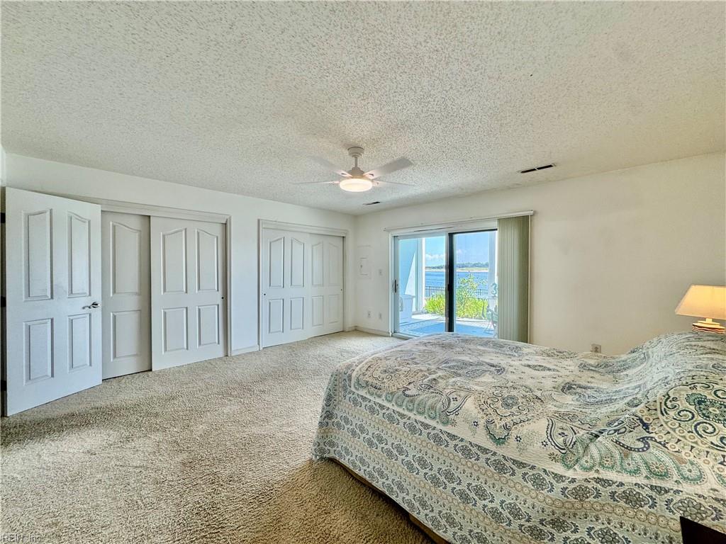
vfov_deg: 85.7
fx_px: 294
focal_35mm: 14
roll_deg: +0.0
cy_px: 272
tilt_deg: -1.6
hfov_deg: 102.1
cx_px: 363
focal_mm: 2.22
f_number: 2.2
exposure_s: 1/123
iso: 40
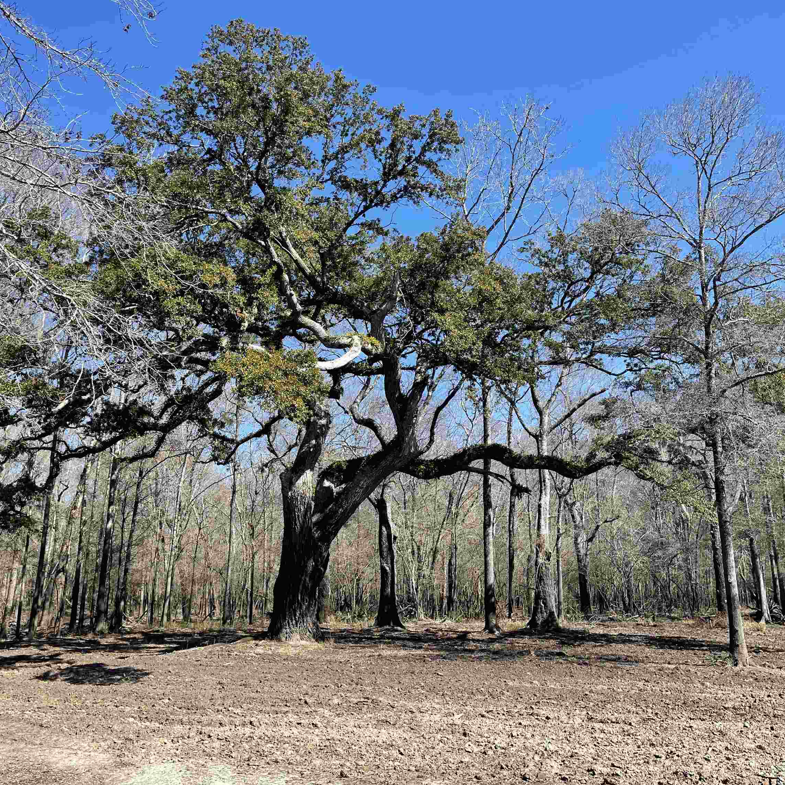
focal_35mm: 31
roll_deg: +0.4
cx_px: 358
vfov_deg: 52.5
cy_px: 391
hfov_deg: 52.5
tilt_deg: +14.1
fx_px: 795
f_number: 1.6
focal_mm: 5.1
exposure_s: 1/1642
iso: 32
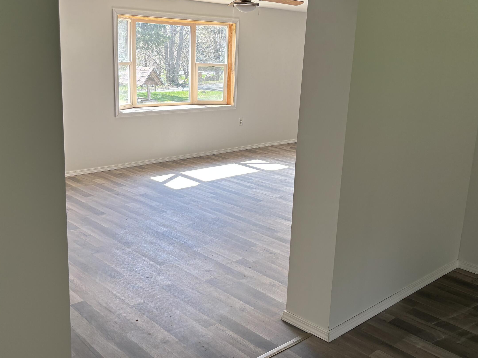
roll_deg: -2.5
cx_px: 236
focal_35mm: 36
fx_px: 497
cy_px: 154
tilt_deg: -12.6
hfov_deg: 51.4
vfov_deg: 39.6
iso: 40
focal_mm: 5.96
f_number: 1.6
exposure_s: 1/121
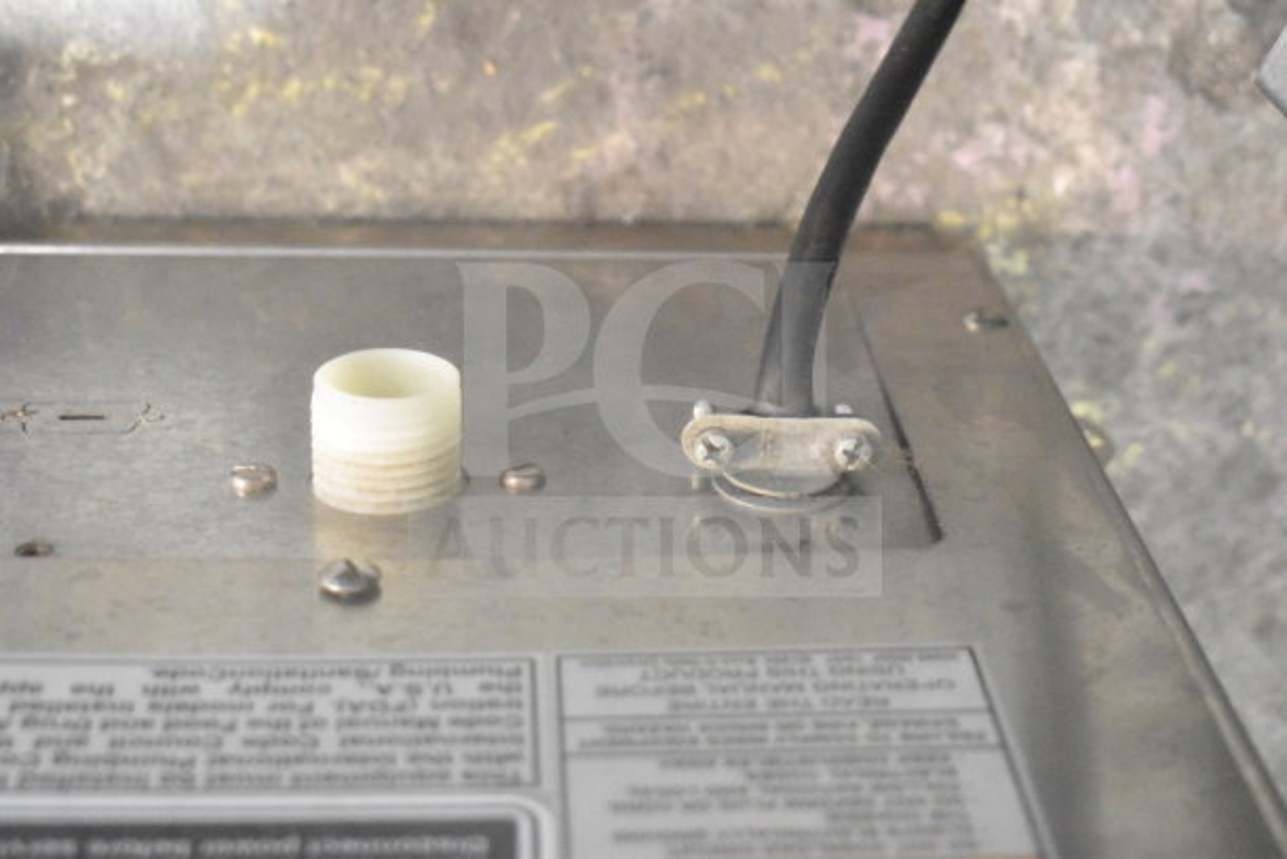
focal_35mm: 68
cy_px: 430
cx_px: 644
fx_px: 2414
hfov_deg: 29.9
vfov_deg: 20.2
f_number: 5
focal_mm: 45
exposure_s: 1/80
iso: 14400
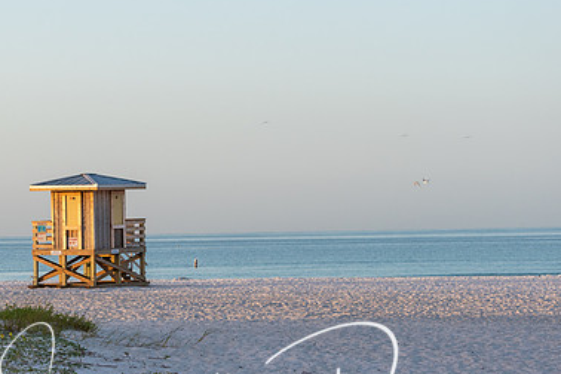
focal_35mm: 164
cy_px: 265
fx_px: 2555
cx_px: 187
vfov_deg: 8.4
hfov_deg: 12.5
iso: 220
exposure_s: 1/500
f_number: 5.6
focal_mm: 70
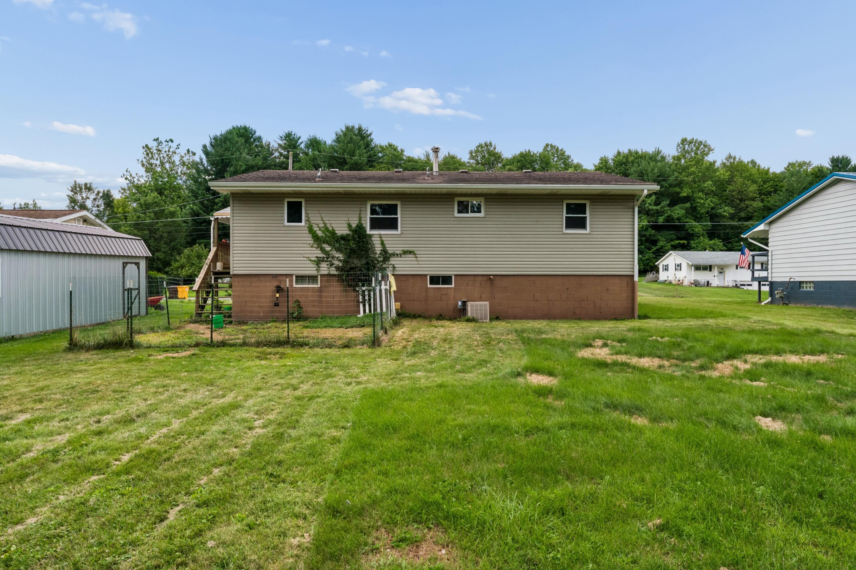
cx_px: 428
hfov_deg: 82.3
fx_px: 490
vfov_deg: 60.4
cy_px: 285
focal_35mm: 21
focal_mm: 20.6
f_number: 22
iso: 800
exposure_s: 1/160
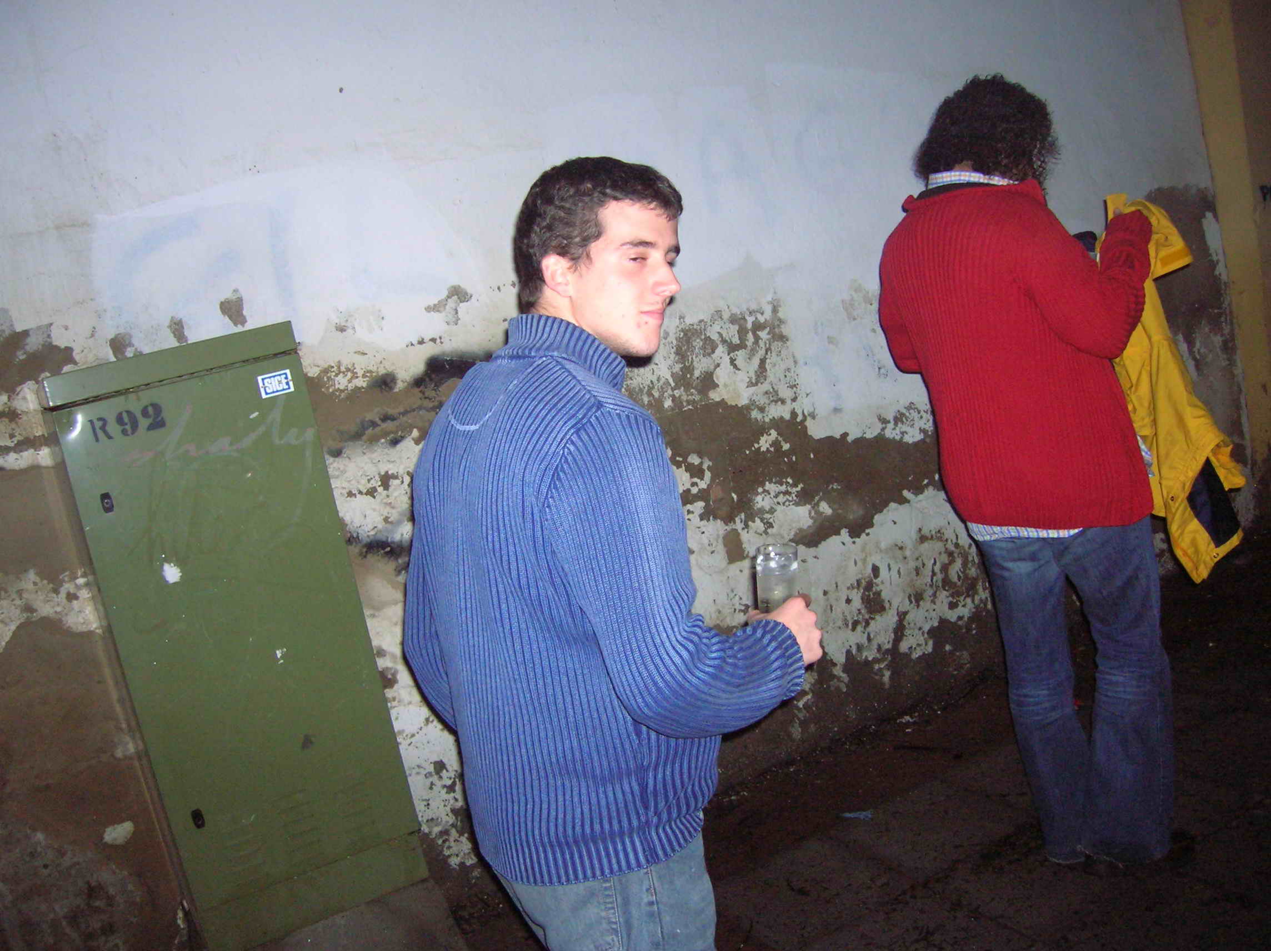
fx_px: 1247
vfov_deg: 41.7
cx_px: 636
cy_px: 476
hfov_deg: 54.0
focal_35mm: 34
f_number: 2.9
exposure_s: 1/60.1
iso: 200
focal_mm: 5.7
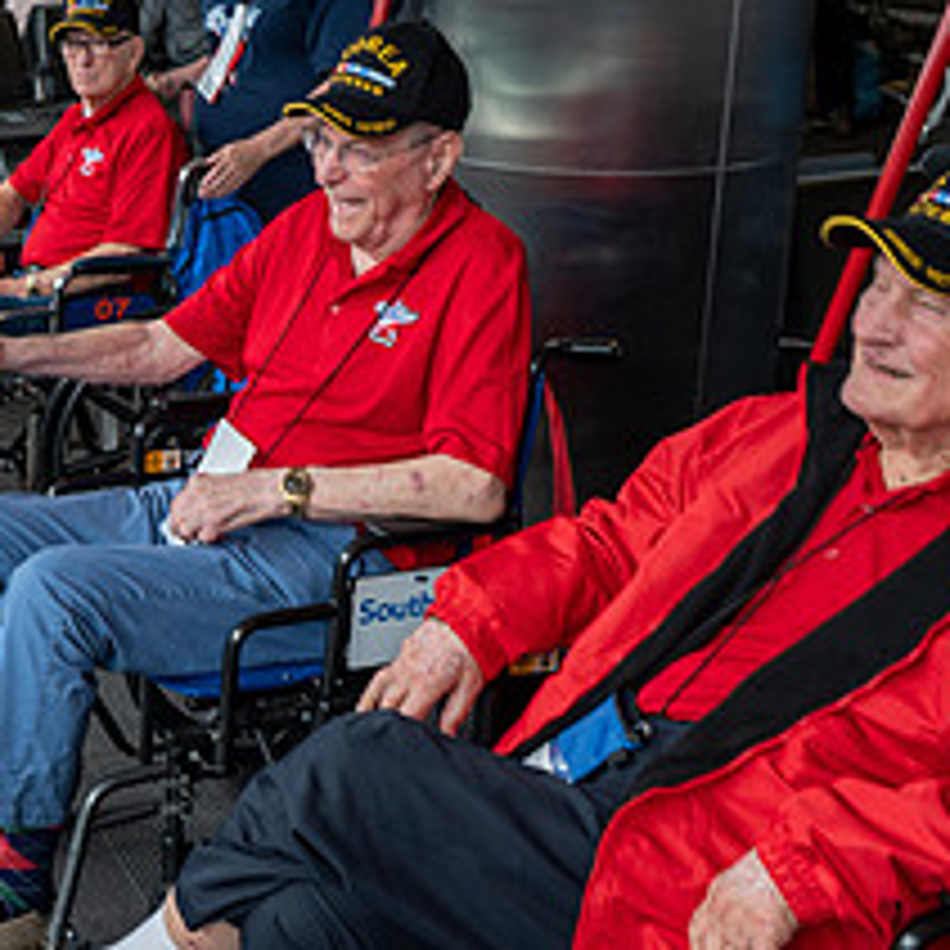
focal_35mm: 56
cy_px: 504
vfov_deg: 30.6
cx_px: 14
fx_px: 1739
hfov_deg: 28.8
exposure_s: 1/80
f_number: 4
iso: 160
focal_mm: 24
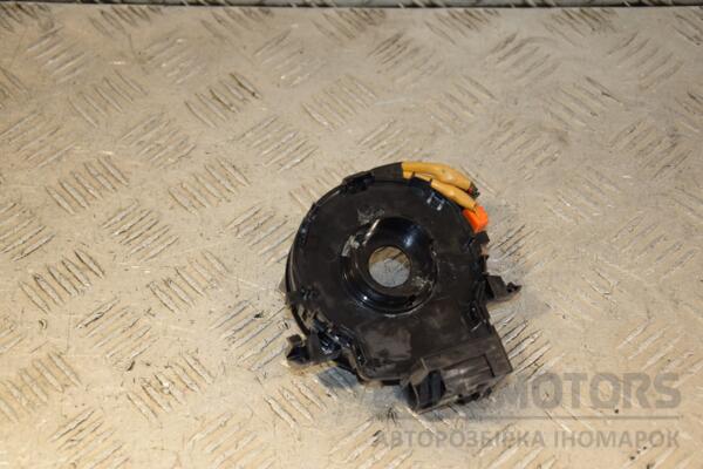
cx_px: 352
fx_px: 1464
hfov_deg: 27.0
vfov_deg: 18.2
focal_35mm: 75
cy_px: 234
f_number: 5.6
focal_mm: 50
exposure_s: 1/200
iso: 800
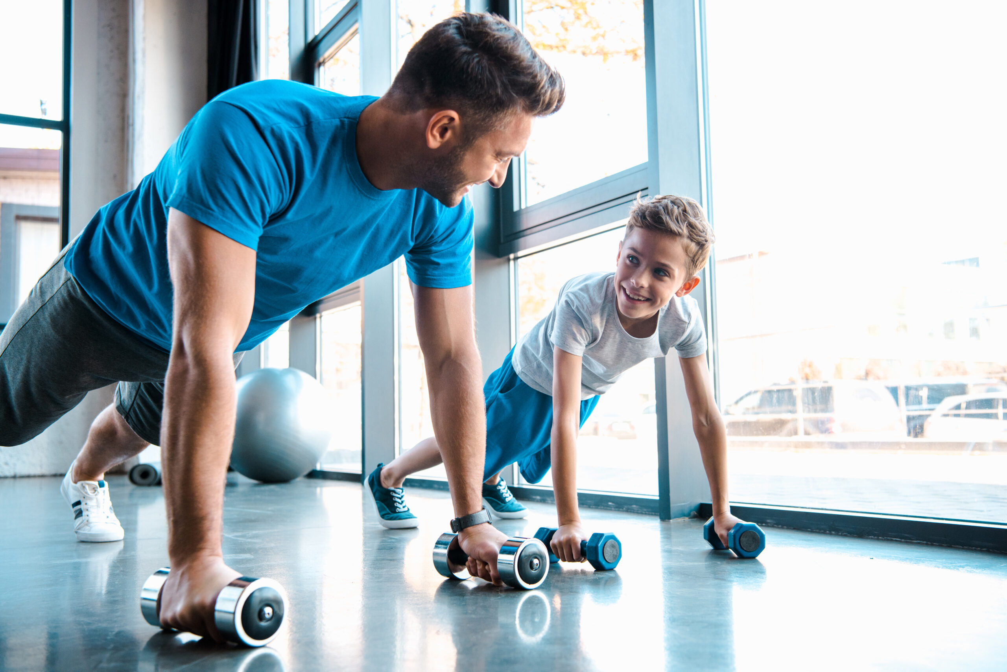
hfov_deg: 50.7
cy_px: 336
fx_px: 1063
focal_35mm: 38
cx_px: 504
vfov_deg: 35.1
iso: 400
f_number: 4
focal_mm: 38
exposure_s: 1/160
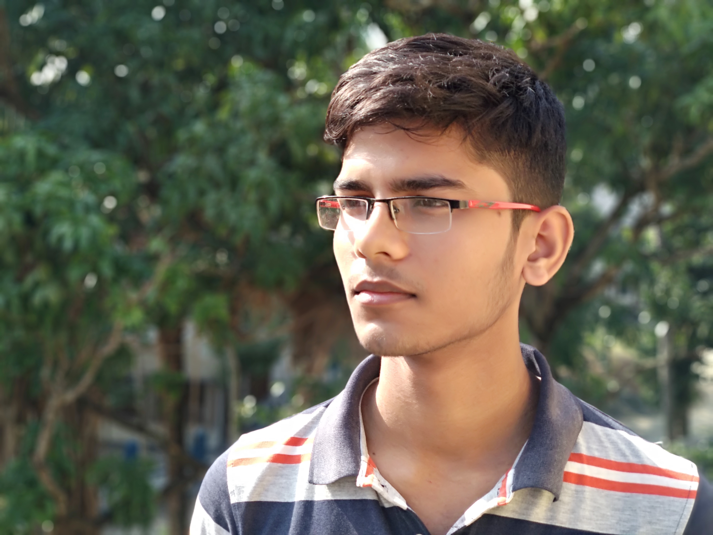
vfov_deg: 28.0
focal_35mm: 52
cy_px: 268
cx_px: 356
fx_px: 1071
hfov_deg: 36.8
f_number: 2.6
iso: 100
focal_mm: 5.99
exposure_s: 1/184
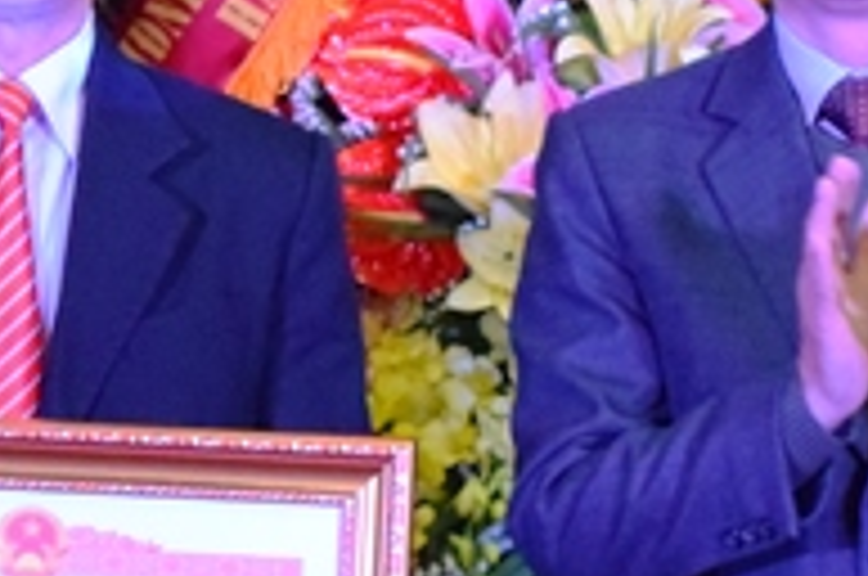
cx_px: 652
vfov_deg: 2.7
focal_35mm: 514
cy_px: 40
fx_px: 12375
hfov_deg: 4.0
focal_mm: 55
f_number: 5.6
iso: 2800
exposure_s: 1/125
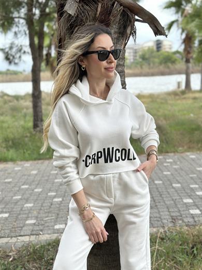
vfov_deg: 39.7
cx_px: 101
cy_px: 135
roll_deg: +3.2
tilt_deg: -8.6
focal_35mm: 48
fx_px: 373
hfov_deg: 30.3
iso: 80
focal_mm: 6.86
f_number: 1.78
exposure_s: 1/175
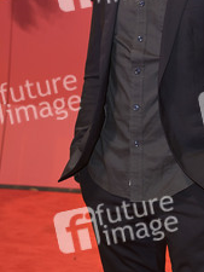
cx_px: 151
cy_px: 44
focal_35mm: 140
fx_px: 1099
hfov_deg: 10.6
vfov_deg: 14.0
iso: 1250
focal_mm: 82
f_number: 5.6
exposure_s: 1/160
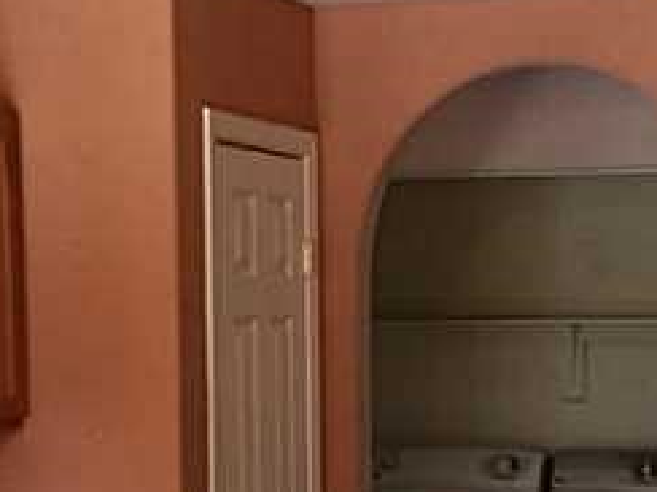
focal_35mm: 95
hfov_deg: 20.6
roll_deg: -1.2
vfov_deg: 15.1
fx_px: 1803
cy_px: 562
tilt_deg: -7.9
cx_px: 382
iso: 125
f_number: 2.2
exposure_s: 1/30
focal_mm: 4.15
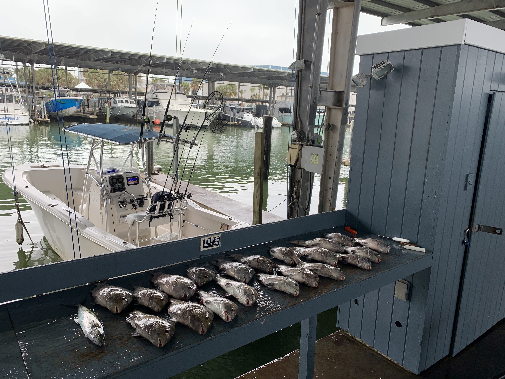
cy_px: 190
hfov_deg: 67.3
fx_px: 379
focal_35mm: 26
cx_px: 252
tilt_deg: -11.7
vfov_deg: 53.1
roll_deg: -2.1
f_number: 1.8
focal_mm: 4.25
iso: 25
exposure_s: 1/286
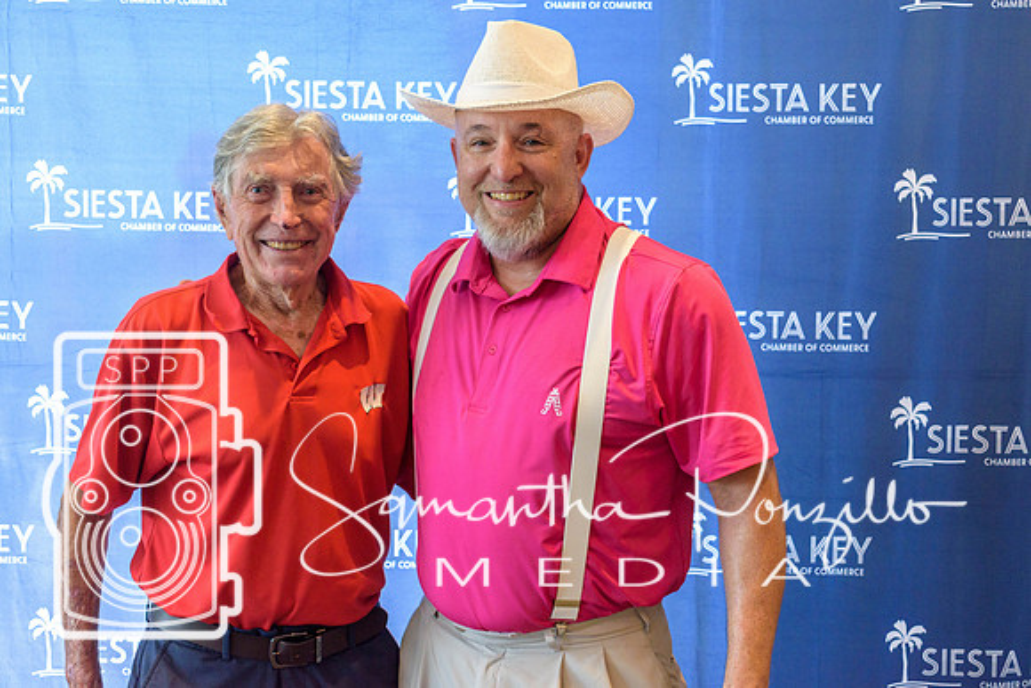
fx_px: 1461
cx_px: 516
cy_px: 344
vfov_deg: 26.5
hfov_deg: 38.9
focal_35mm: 51
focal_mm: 34
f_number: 4.5
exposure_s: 1/60
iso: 560
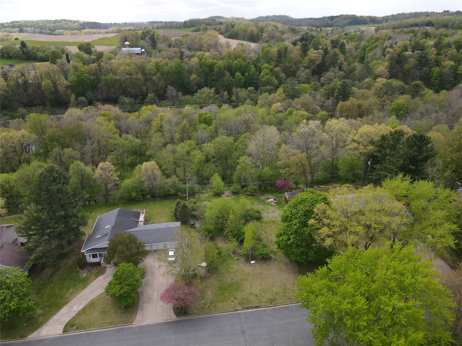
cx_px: 231
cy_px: 173
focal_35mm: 24
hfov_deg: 71.6
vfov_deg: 56.8
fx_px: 320
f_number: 2.8
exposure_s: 1/320
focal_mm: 4.5
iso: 110
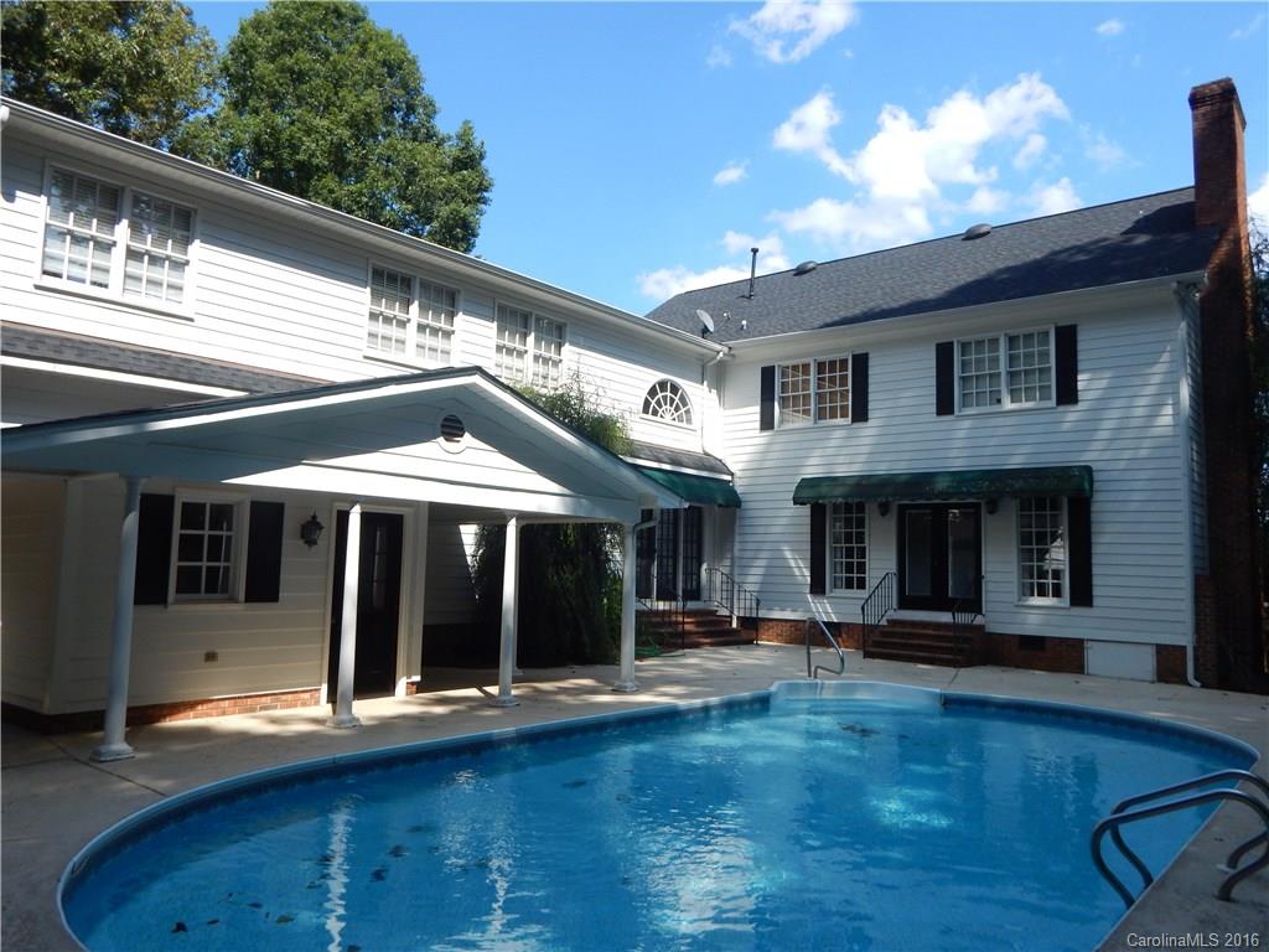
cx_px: 634
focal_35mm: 25
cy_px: 476
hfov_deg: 69.4
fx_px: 916
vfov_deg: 54.9
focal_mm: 4.5
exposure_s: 1/1250
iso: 125
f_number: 3.1
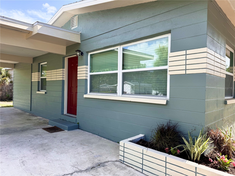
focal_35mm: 24
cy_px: 88
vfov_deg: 56.8
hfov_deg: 71.6
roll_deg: -1.5
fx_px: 163
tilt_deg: -0.1
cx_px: 118
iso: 80
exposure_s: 1/1456
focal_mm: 6.76
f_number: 1.78
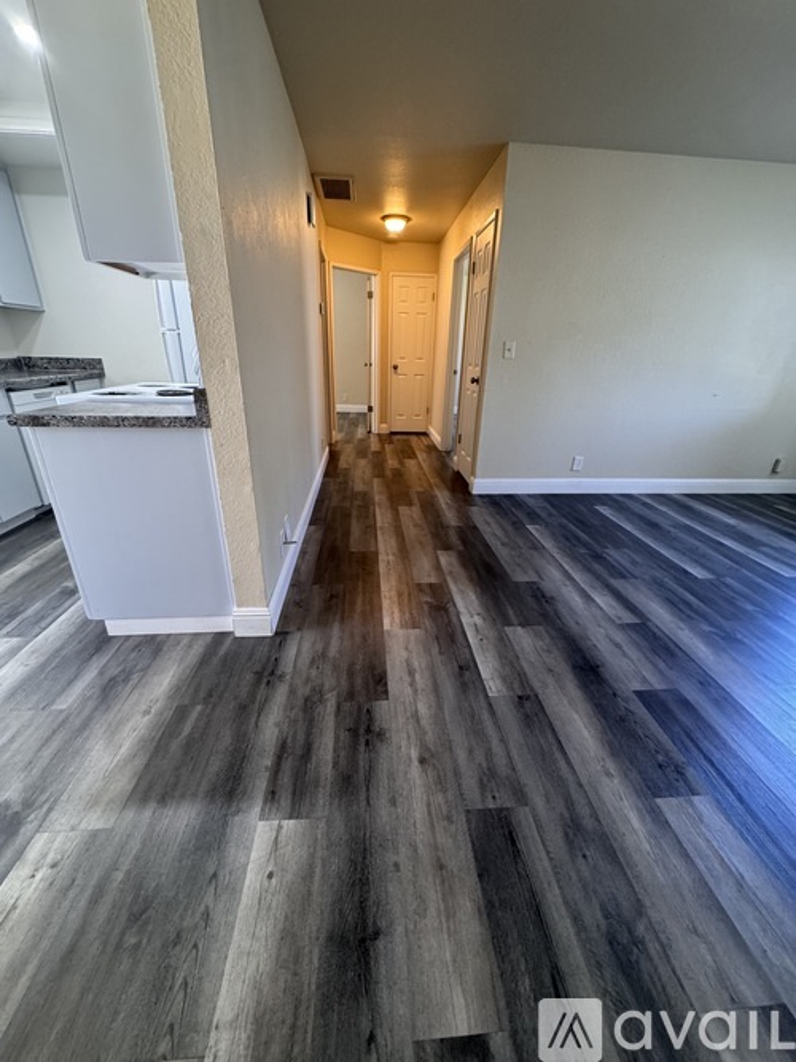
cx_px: 398
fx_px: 429
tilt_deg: -23.1
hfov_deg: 85.7
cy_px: 531
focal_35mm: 14
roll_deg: -1.1
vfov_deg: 102.1
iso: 250
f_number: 2.2
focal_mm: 2.22
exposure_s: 1/60
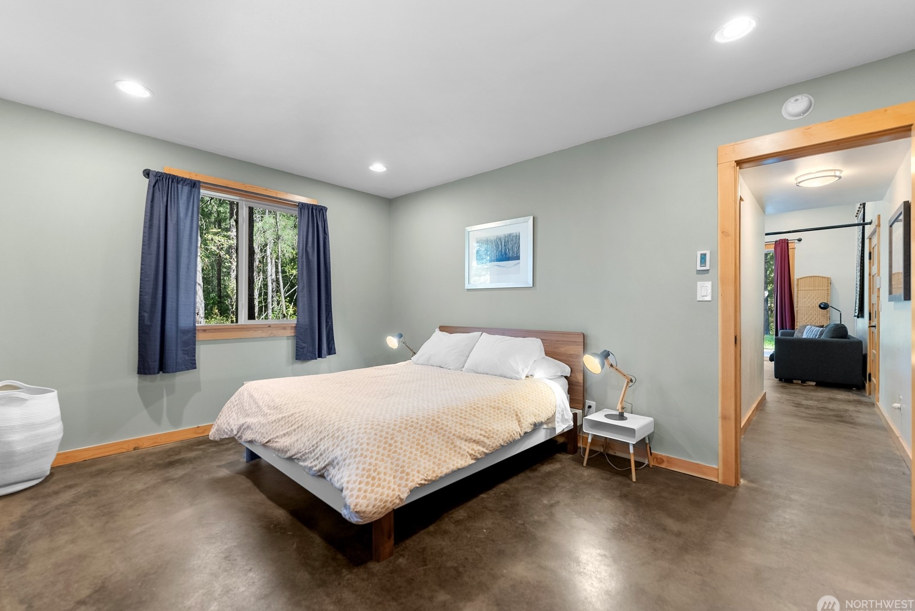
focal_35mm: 15
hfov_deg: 100.3
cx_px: 440
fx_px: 381
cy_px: 307
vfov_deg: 77.4
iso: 400
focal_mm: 14
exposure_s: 1/15
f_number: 2.8
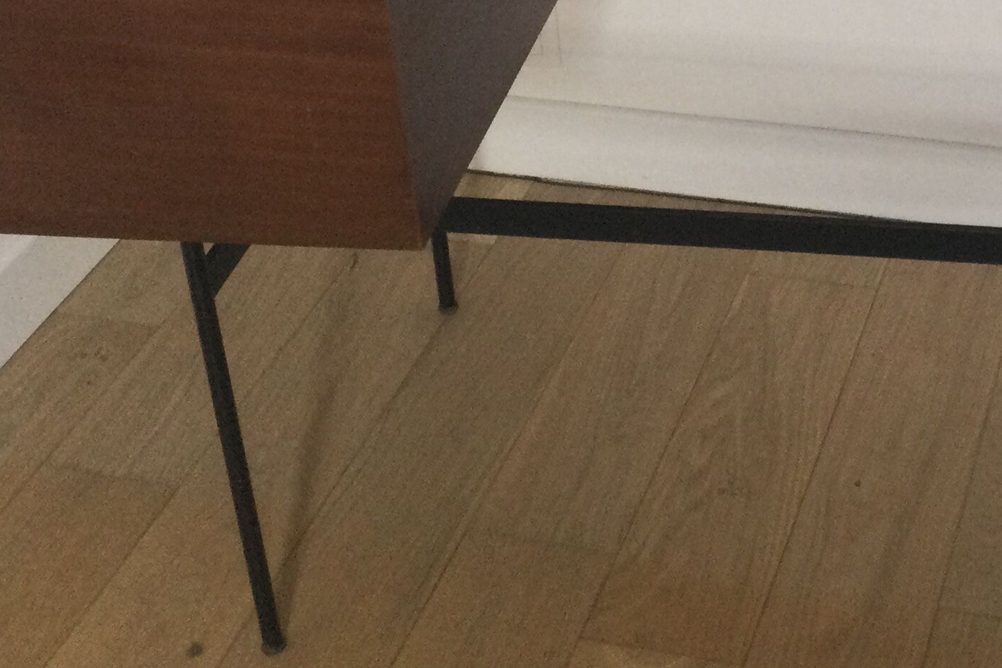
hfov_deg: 26.6
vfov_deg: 17.4
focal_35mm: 75
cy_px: -129
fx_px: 2087
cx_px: 758
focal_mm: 3.3
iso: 80
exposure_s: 1/33
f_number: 2.4
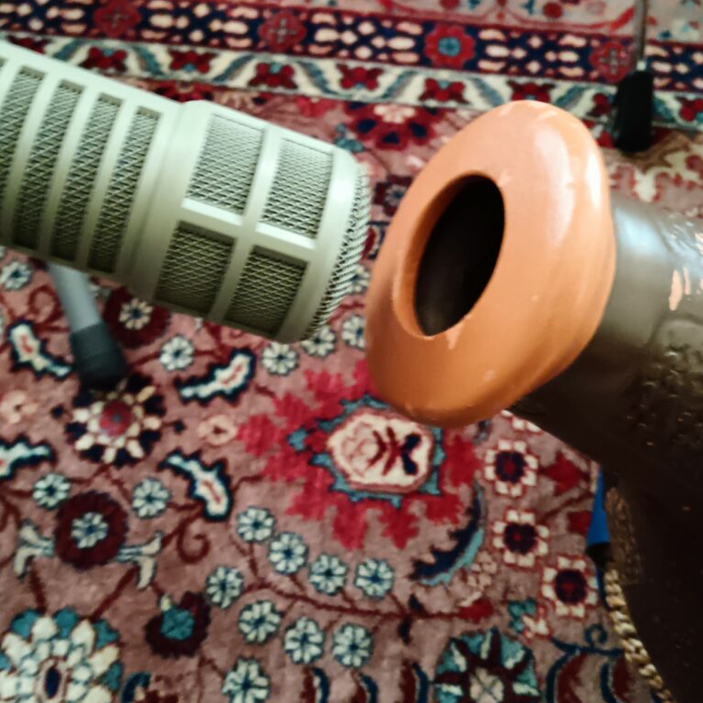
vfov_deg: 50.2
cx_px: 352
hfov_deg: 51.1
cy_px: 237
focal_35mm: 32
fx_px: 735
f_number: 1.9
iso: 5500
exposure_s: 1/20
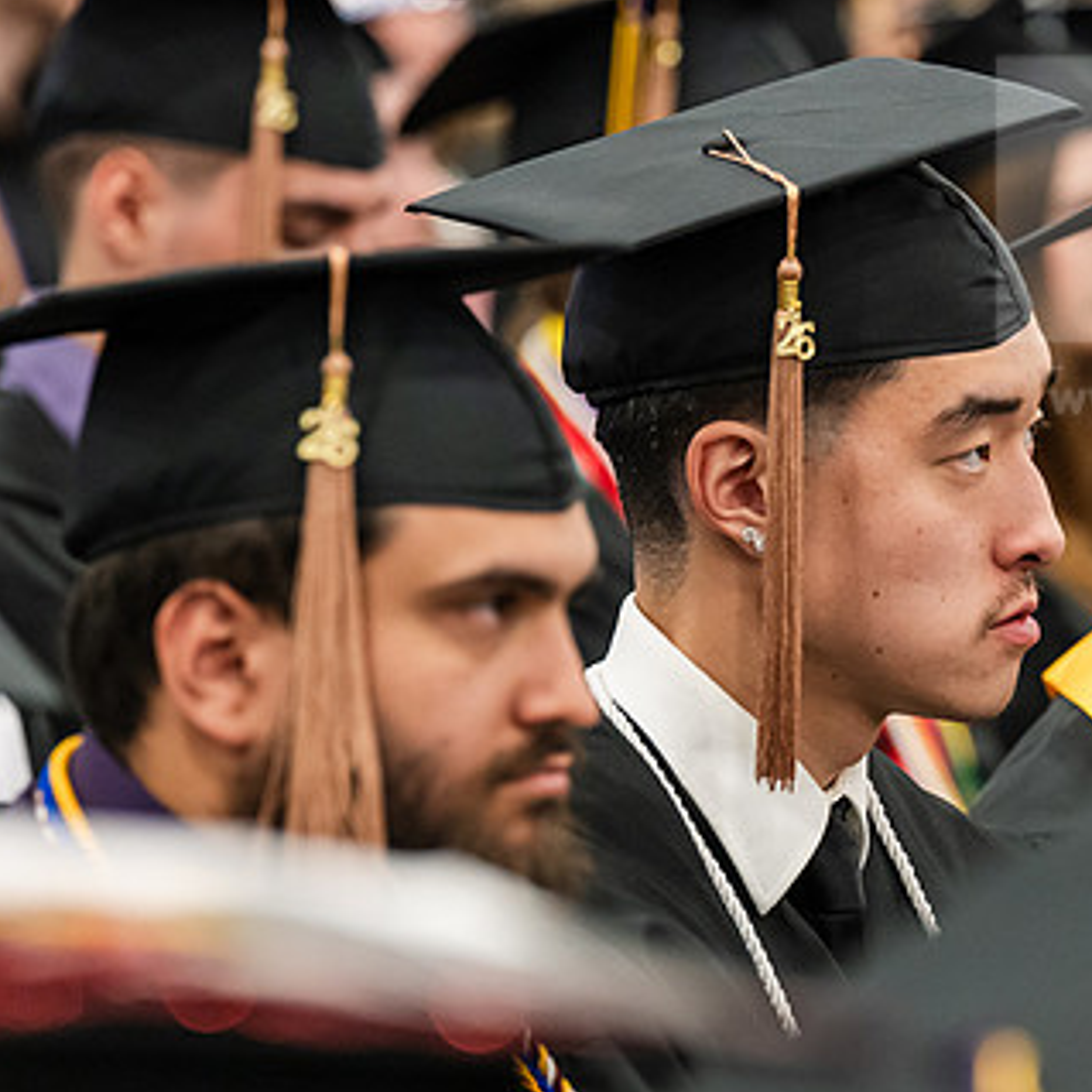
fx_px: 11028
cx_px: 893
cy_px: 471
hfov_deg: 5.7
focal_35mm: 309
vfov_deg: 5.7
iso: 5000
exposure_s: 1/200
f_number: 4
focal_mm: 200
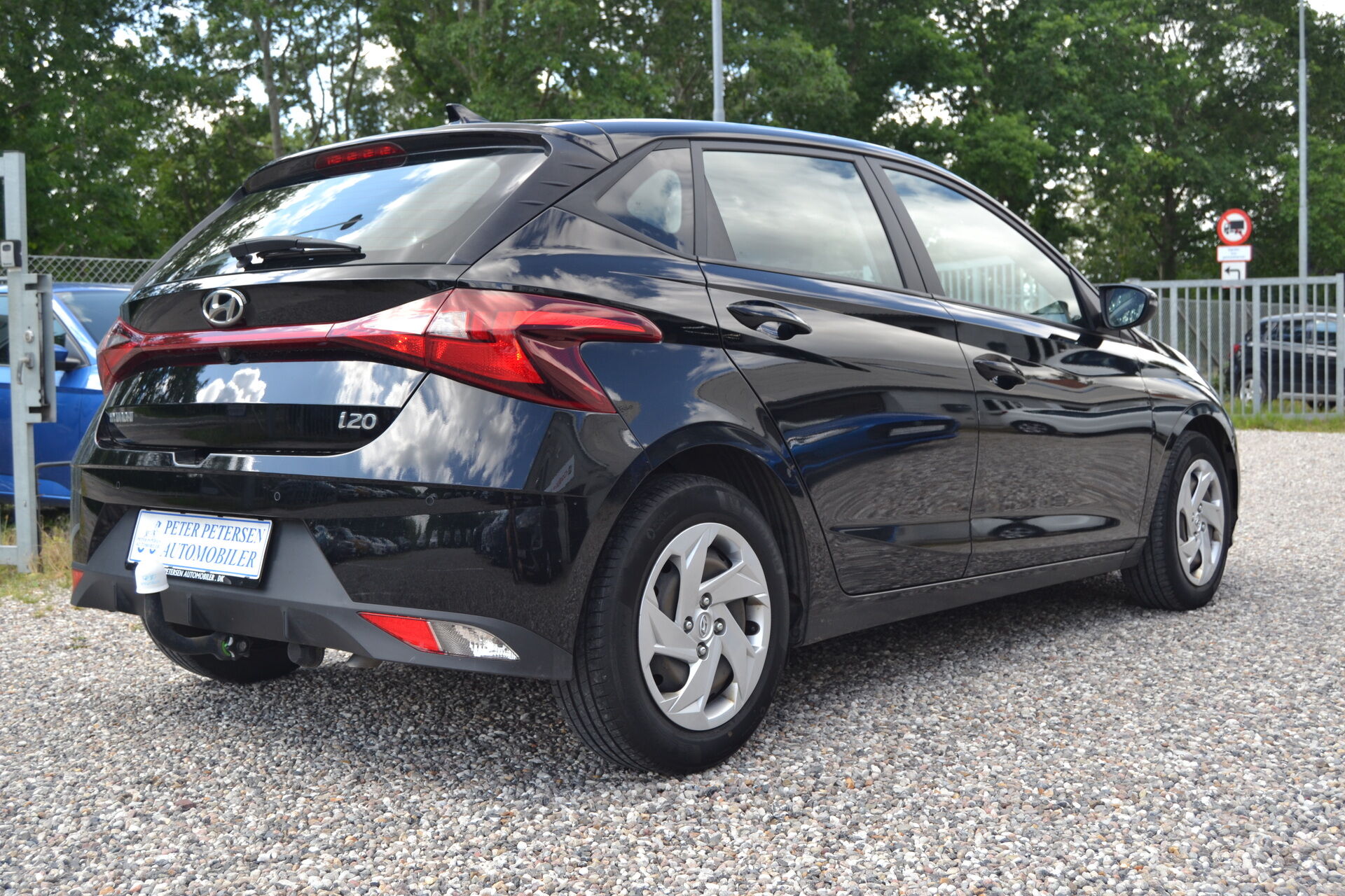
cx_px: 672
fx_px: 1457
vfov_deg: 34.2
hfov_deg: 49.6
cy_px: 448
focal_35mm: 39
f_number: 5.6
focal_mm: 26
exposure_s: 1/125
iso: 110
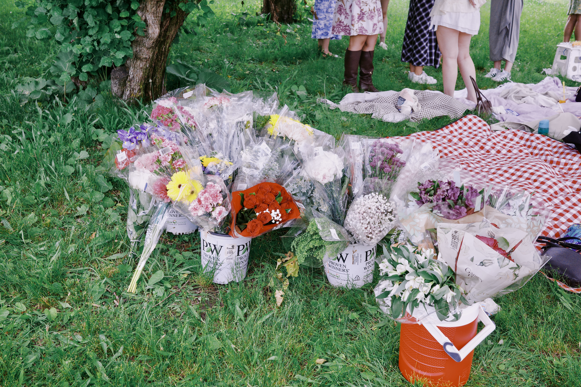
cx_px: 290
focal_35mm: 40
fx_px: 646
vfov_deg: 33.4
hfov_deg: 48.5
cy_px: 194
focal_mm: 26
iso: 200
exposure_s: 1/250
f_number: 4
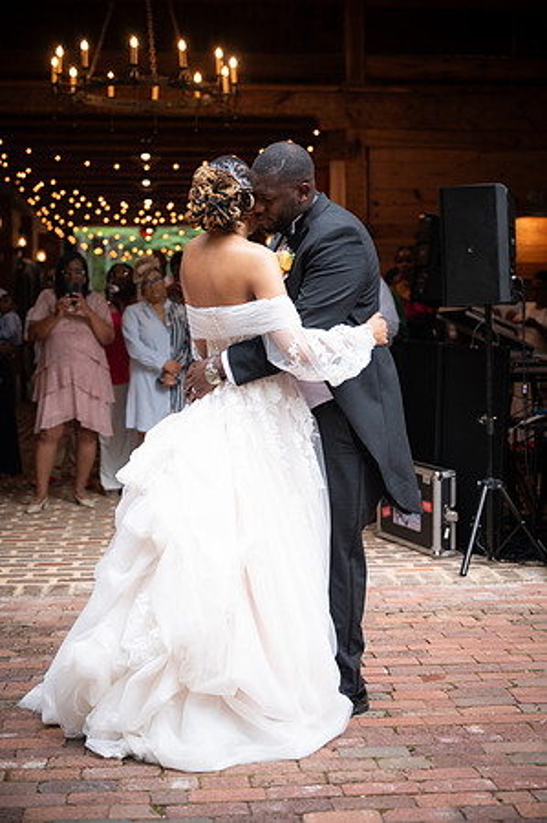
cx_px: 274
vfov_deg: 35.7
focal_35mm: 56
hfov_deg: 24.1
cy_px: 412
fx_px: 1279
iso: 640
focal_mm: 56
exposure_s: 1/250
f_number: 2.8
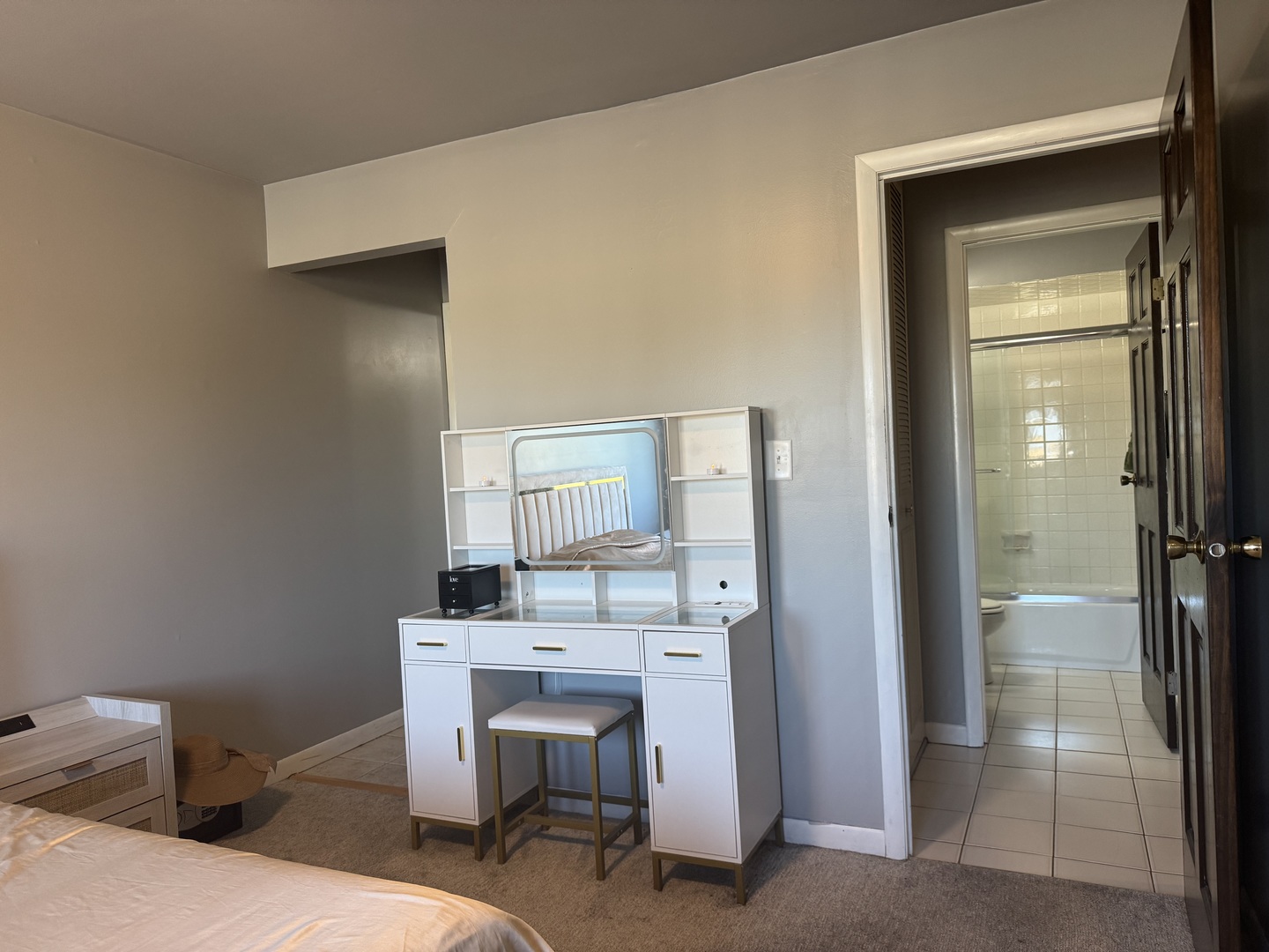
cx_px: 634
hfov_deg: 71.6
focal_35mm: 24
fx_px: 880
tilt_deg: -1.4
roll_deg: +2.9
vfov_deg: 56.8
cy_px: 476
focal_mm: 6.76
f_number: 1.78
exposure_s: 1/120
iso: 200
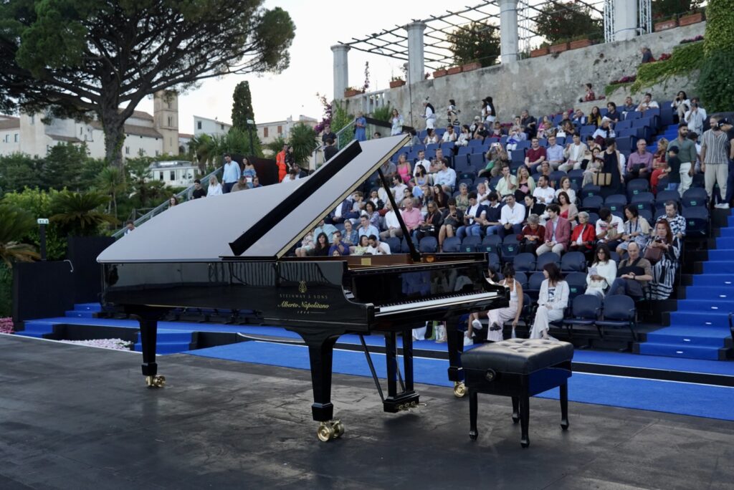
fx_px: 714
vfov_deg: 37.9
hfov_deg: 54.4
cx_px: 367
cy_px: 245
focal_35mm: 35
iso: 2000
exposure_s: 1/1250
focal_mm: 35
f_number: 5.6
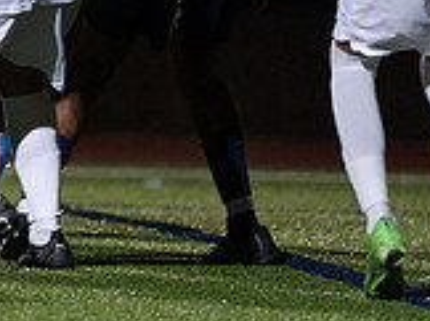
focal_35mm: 962
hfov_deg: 2.1
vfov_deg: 1.5
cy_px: -295
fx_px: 11932
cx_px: -558
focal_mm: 200
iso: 2500
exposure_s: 1/1000
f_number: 2.8
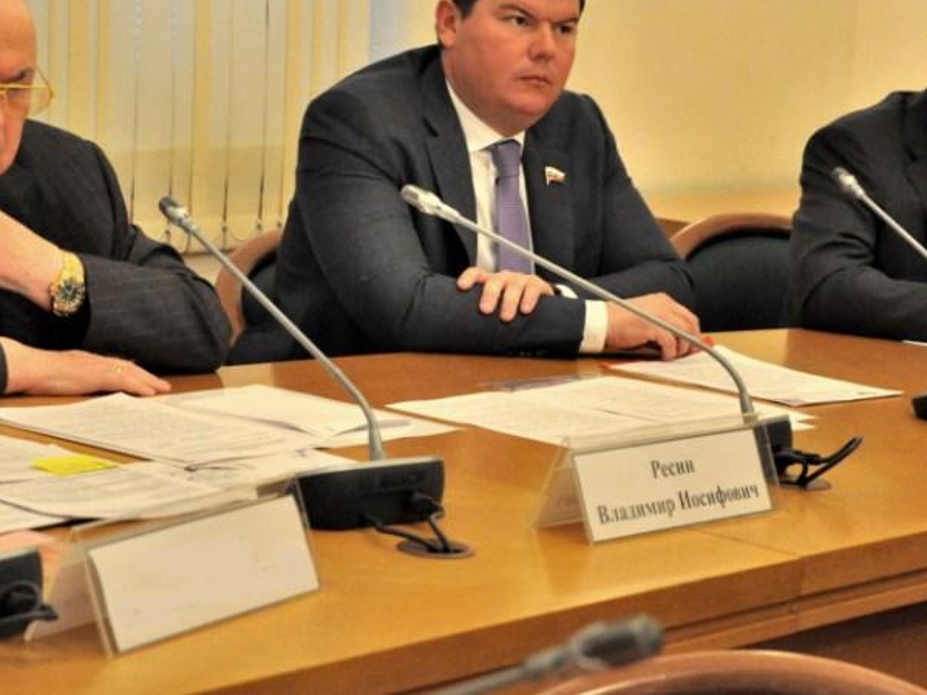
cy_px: 207
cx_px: 419
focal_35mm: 118
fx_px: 3160
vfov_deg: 12.5
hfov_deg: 16.7
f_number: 6.3
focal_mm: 48
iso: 1600
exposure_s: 1/40
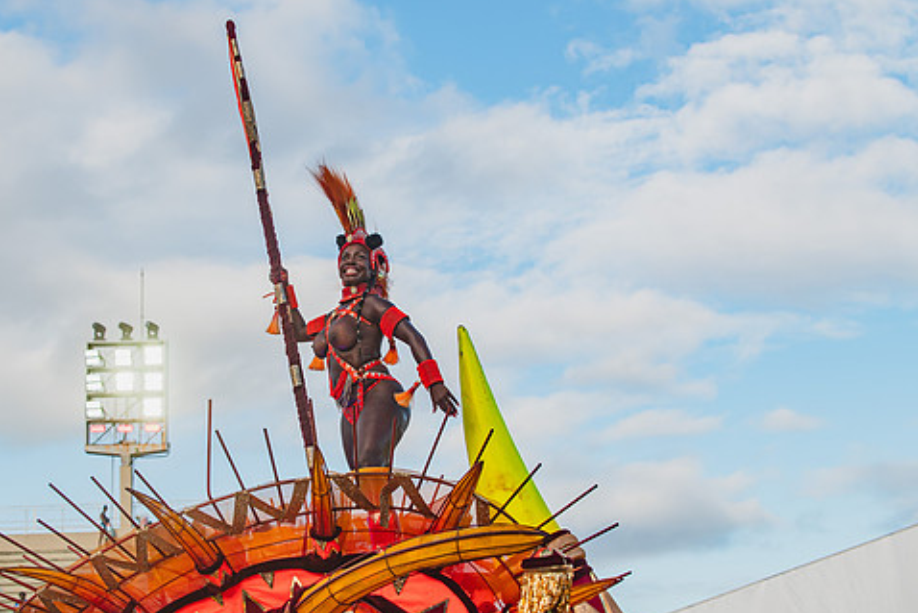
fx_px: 2168
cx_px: 369
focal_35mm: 85
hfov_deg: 23.9
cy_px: 305
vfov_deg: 16.1
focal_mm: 70
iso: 200
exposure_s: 1/1600
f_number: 5.6
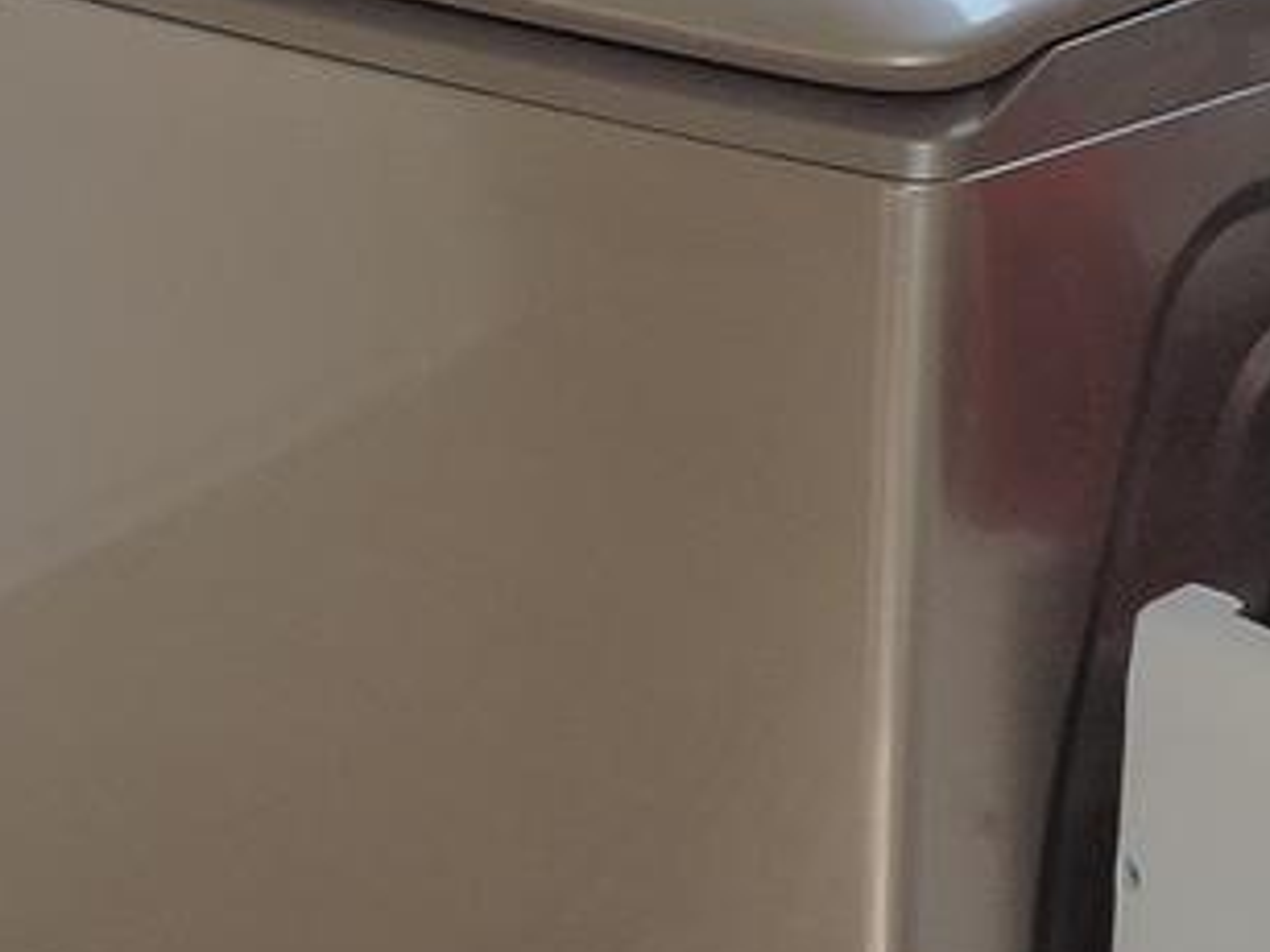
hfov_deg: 10.6
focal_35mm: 187
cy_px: -50
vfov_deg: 7.9
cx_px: 488
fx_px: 6858
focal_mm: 4.9
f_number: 3.1
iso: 80
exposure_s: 1/40
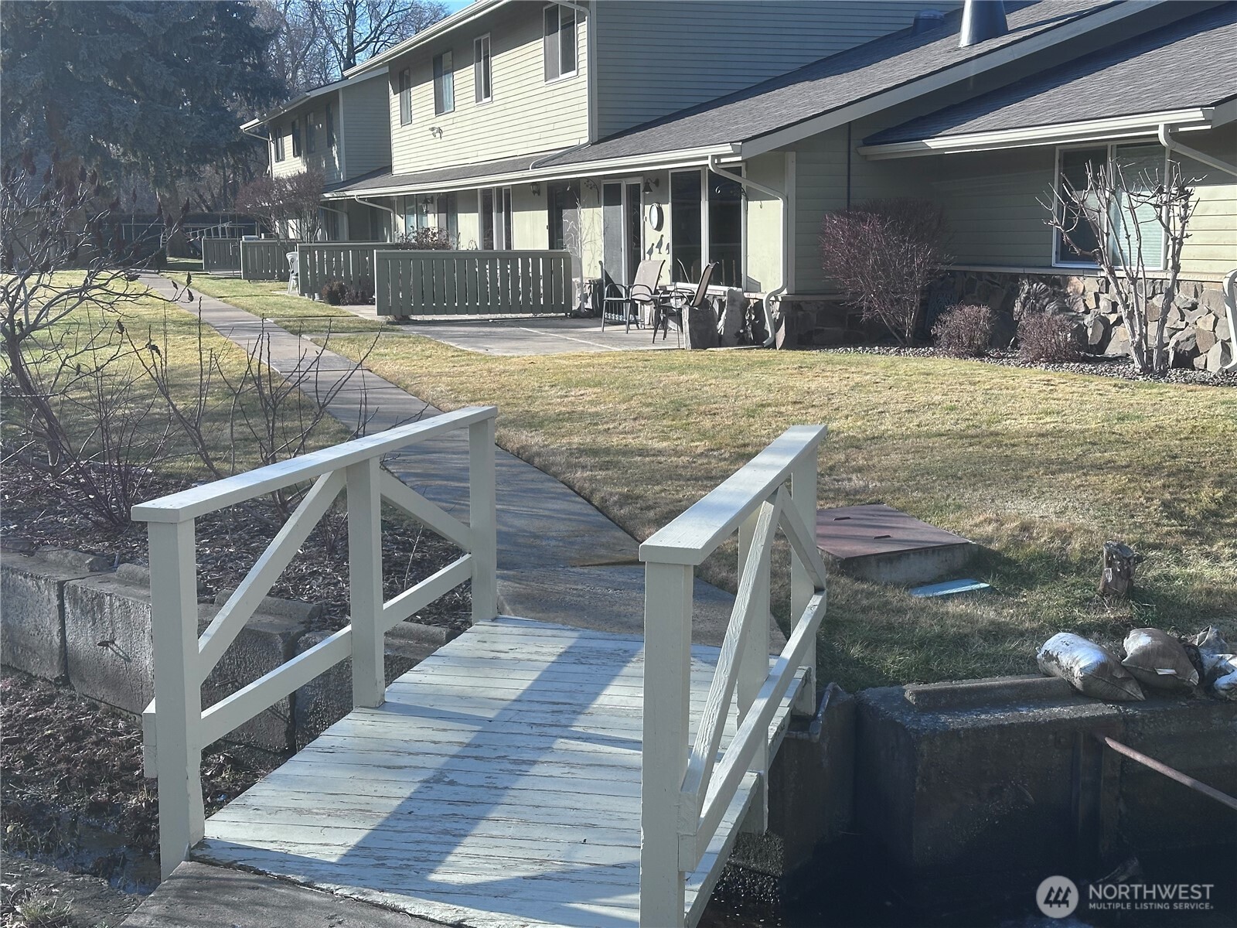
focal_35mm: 48
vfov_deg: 30.3
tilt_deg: -7.7
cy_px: 464
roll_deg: +0.5
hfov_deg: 39.7
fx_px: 1715
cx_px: 618
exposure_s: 1/1639
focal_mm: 6.86
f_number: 1.78
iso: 64
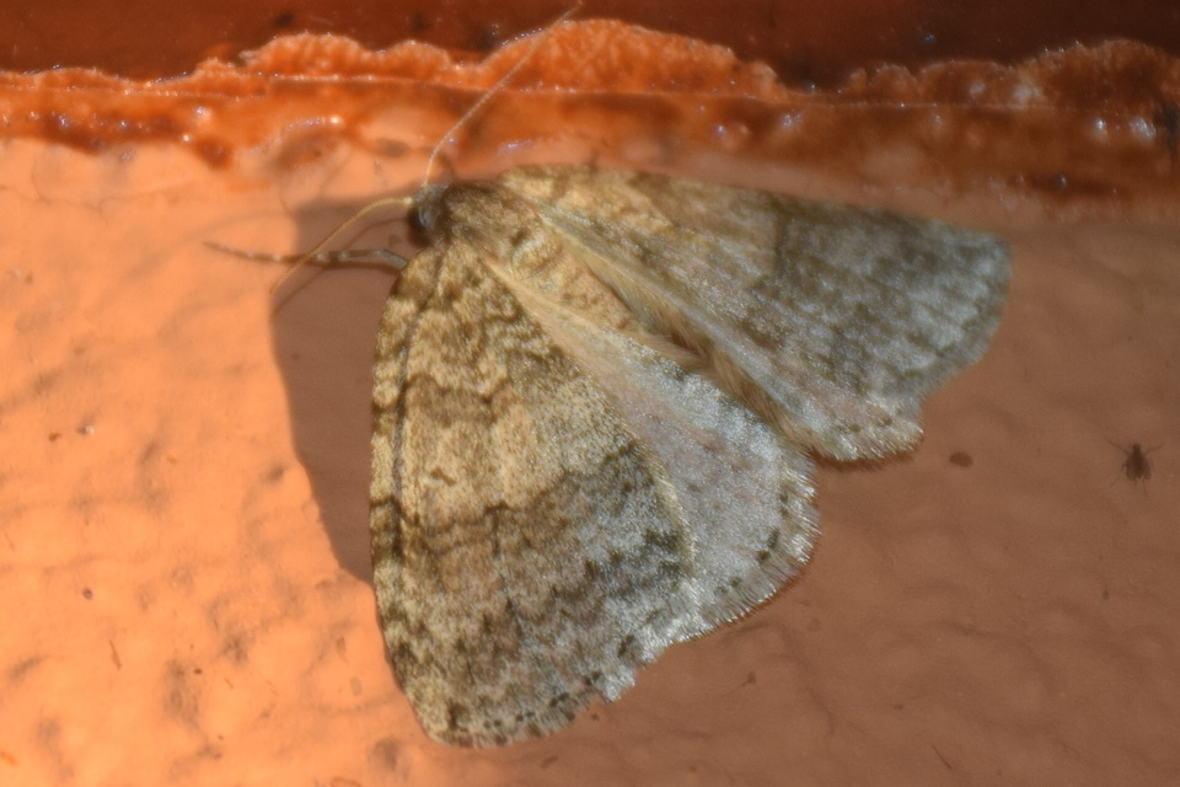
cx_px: 590
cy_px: 394
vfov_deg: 6.5
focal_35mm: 210
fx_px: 6883
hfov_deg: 9.8
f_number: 5.6
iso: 320
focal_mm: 140
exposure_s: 1/80
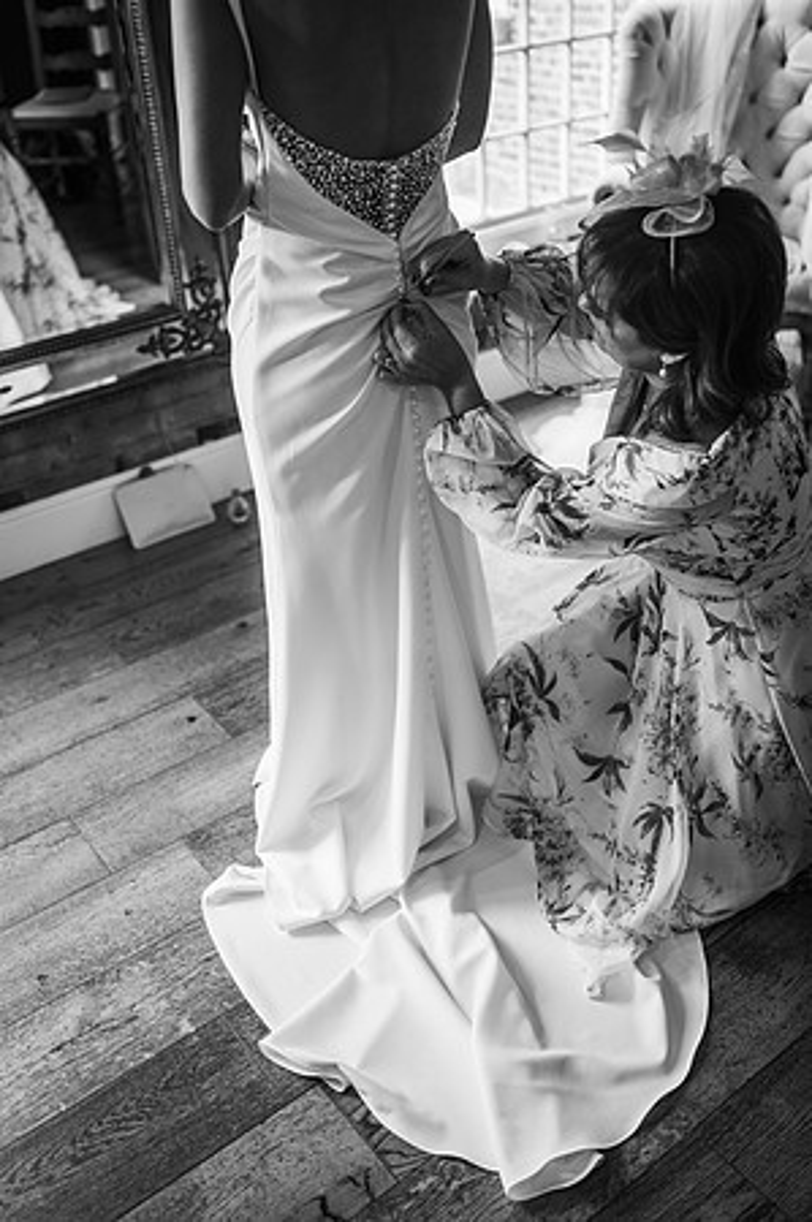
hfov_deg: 37.8
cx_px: 406
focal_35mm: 35
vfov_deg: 54.5
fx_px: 1187
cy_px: 611
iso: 200
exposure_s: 1/200
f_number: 2
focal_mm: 35
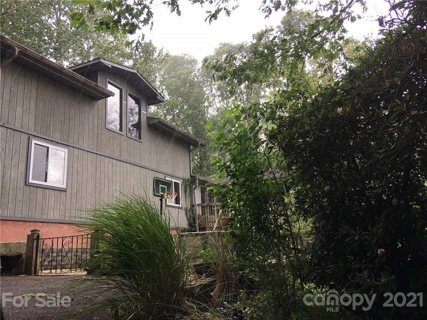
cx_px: 214
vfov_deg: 48.2
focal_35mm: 29
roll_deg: +4.5
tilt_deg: +14.0
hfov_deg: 61.7
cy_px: 160
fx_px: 358
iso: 25
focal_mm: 4.15
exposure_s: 1/30
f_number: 2.2
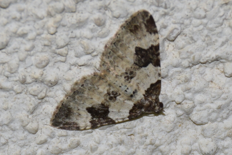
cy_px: 78
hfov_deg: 9.8
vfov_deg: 6.6
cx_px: 116
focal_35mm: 210
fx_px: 1355
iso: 320
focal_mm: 140
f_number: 5.6
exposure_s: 1/60
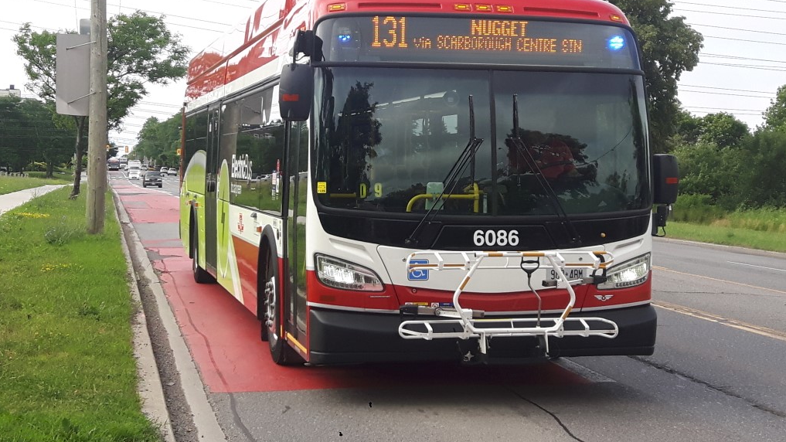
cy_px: 175
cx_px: 393
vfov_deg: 34.5
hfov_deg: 58.0
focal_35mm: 34
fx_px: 709
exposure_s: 1/484
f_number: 1.9
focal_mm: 3.7
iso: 40
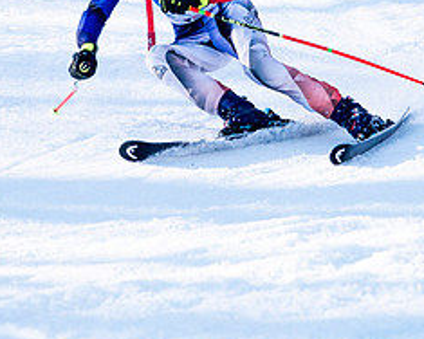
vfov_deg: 1.0
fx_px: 18635
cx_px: 218
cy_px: -23
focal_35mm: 1485
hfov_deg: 1.3
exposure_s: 1/2000
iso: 1250
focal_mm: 560
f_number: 8
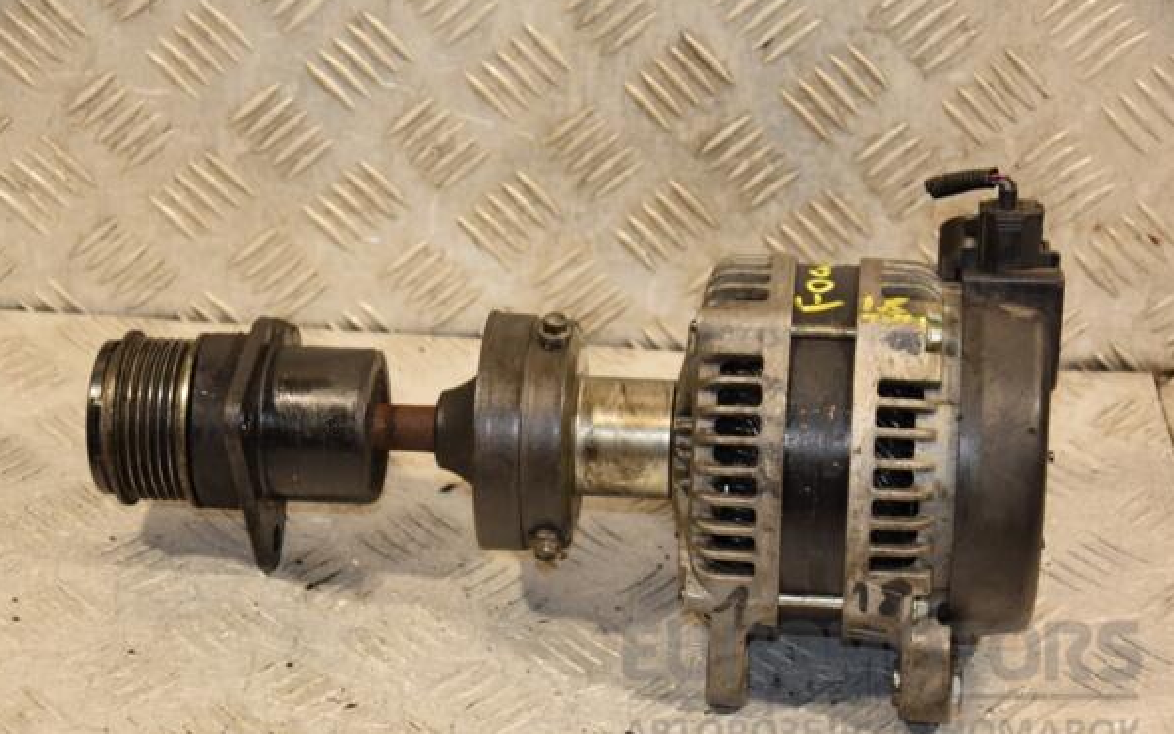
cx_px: 585
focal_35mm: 96
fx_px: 3072
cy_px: 387
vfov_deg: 13.6
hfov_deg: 21.6
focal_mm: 62
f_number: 5.3
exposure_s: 1/125
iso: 800
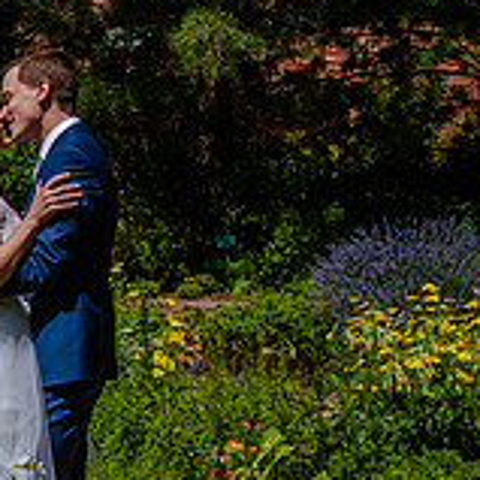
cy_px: 316
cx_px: -286
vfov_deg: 15.4
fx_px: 1773
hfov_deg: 14.2
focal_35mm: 113
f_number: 10
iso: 200
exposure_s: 1/320
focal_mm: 35
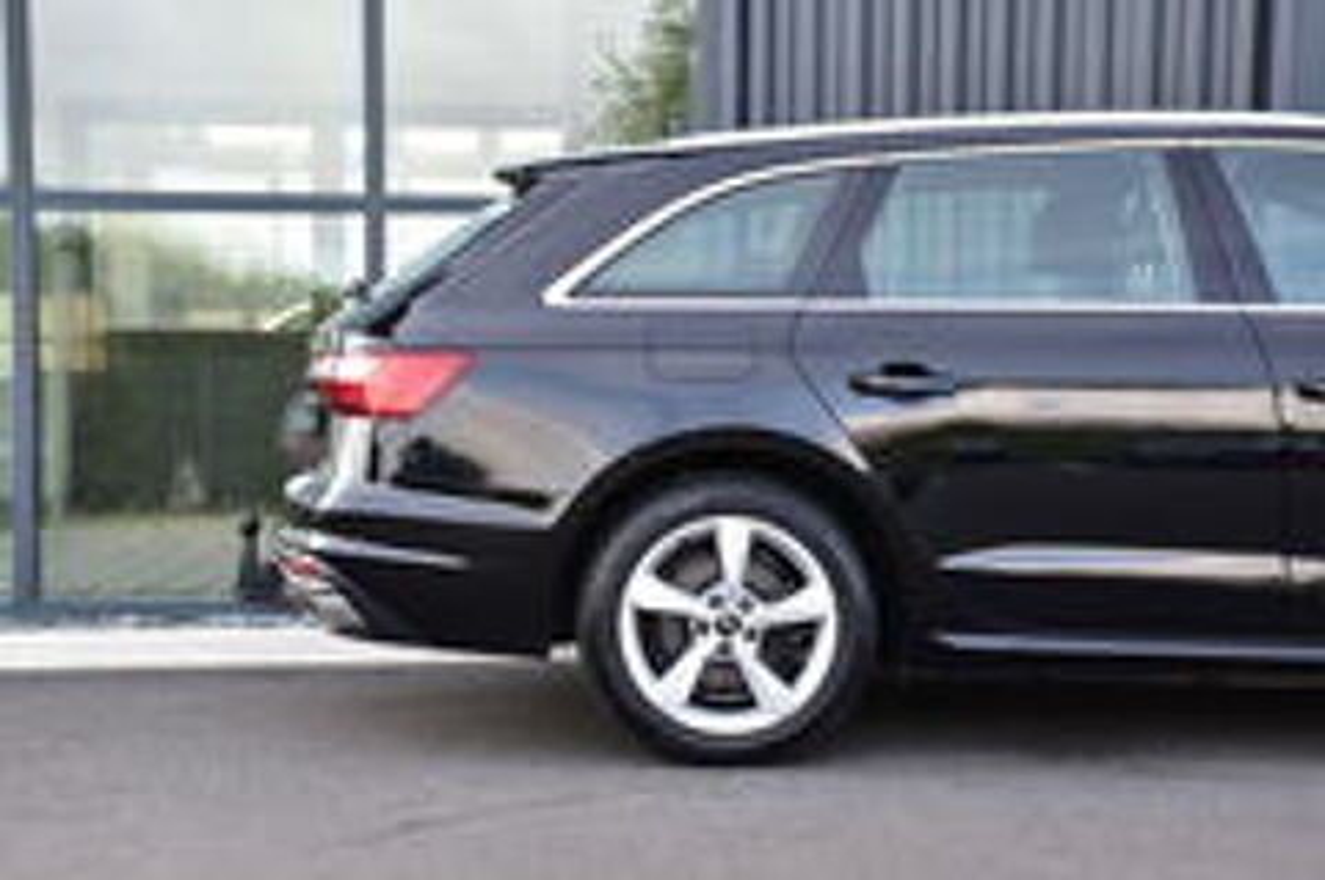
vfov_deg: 18.1
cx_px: 662
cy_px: 440
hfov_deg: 27.0
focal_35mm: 75
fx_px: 2758
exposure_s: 1/80
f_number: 8
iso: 400
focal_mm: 50
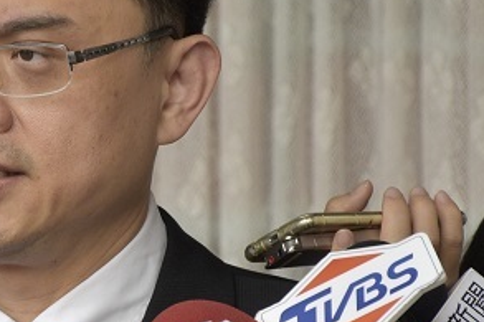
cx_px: 10
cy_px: 155
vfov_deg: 2.3
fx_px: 8196
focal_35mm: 610
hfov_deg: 3.4
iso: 800
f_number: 5.6
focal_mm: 140
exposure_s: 1/320
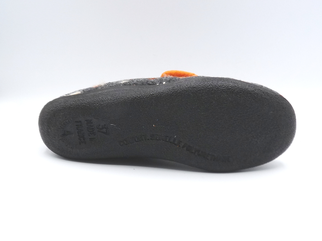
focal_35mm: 49
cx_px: 161
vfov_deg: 29.7
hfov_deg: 38.9
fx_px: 456
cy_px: 120
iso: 100
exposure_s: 1/200
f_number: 4
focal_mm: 4.8
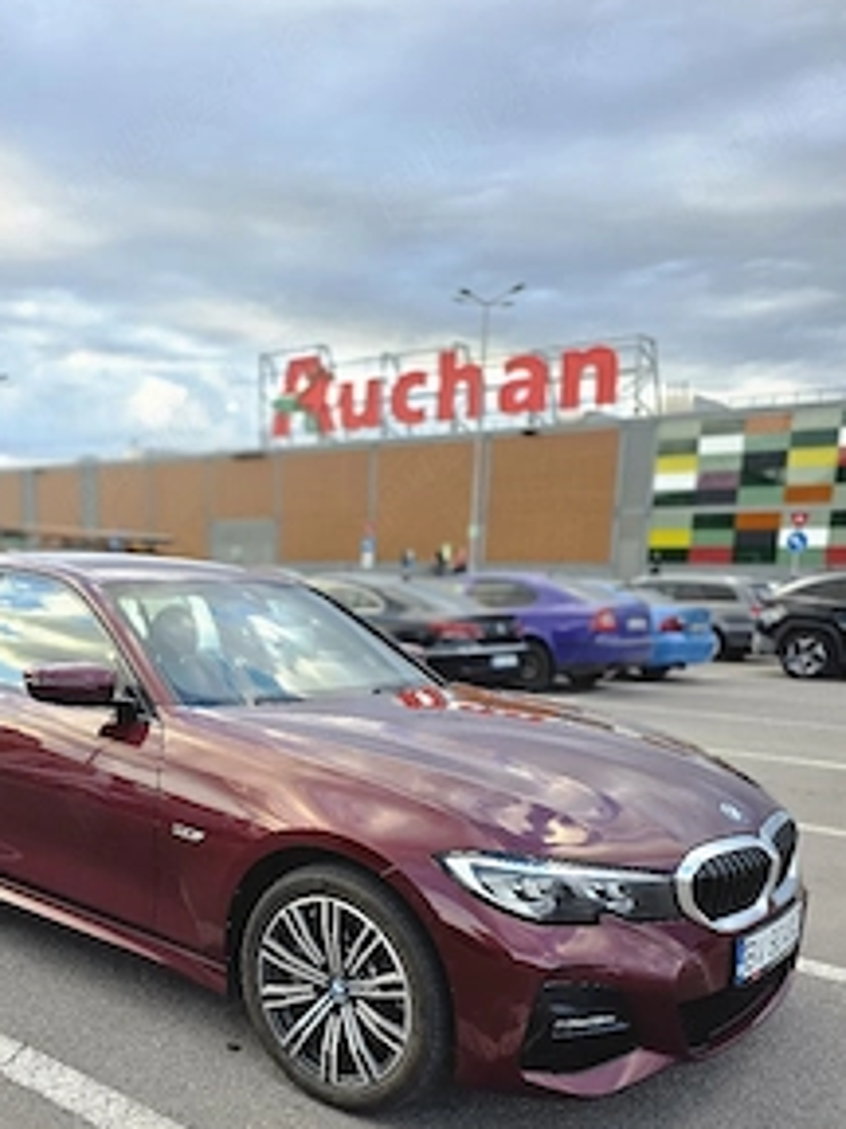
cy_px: 772
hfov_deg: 43.4
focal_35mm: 32
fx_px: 1043
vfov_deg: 55.4
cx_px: 266
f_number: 1.7
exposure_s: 1/370
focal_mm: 6.3
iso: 50
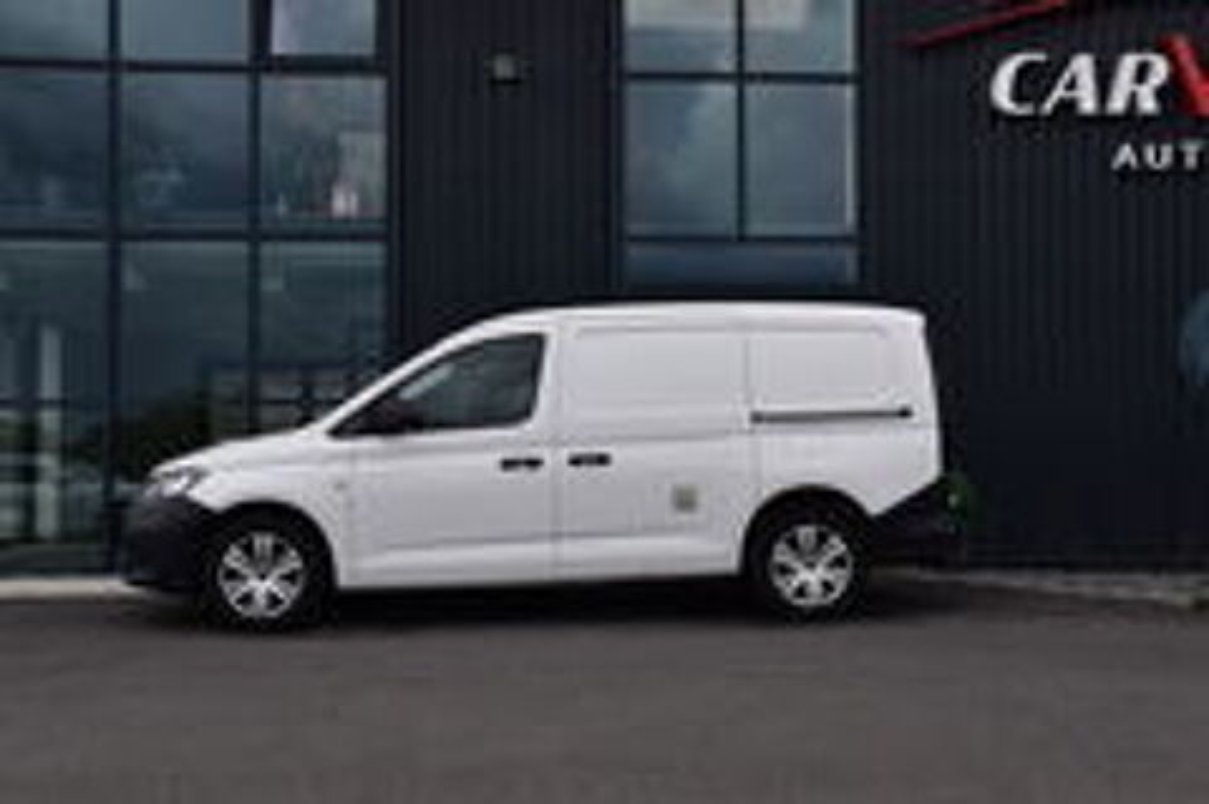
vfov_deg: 36.8
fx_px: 1208
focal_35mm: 36
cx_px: 604
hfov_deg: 53.2
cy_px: 402
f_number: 11
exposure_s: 1/500
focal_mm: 24
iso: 400
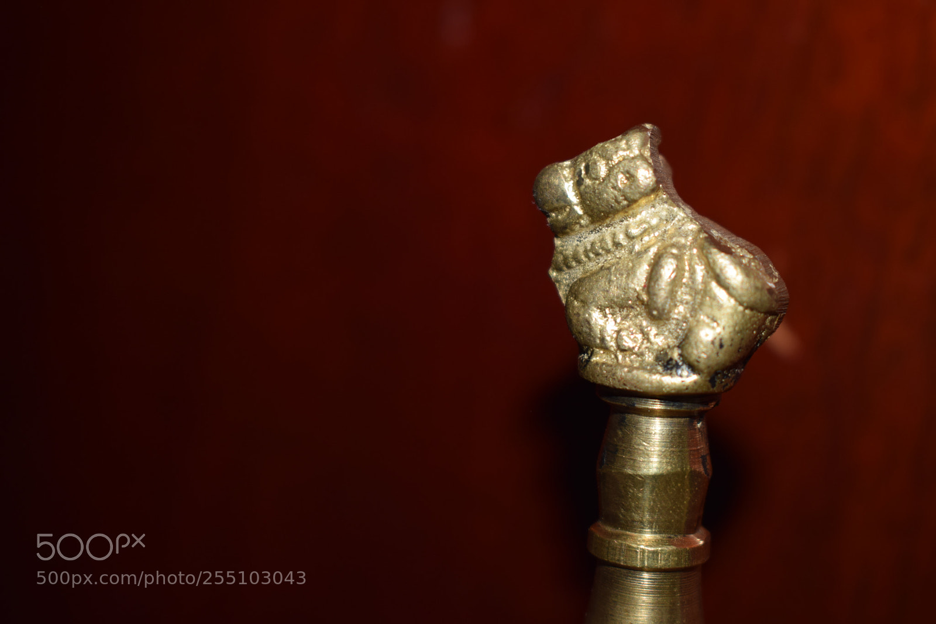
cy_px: 312
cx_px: 468
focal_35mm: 68
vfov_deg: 20.2
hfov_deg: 29.9
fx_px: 1755
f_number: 5
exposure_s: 1/60
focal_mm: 45
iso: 200
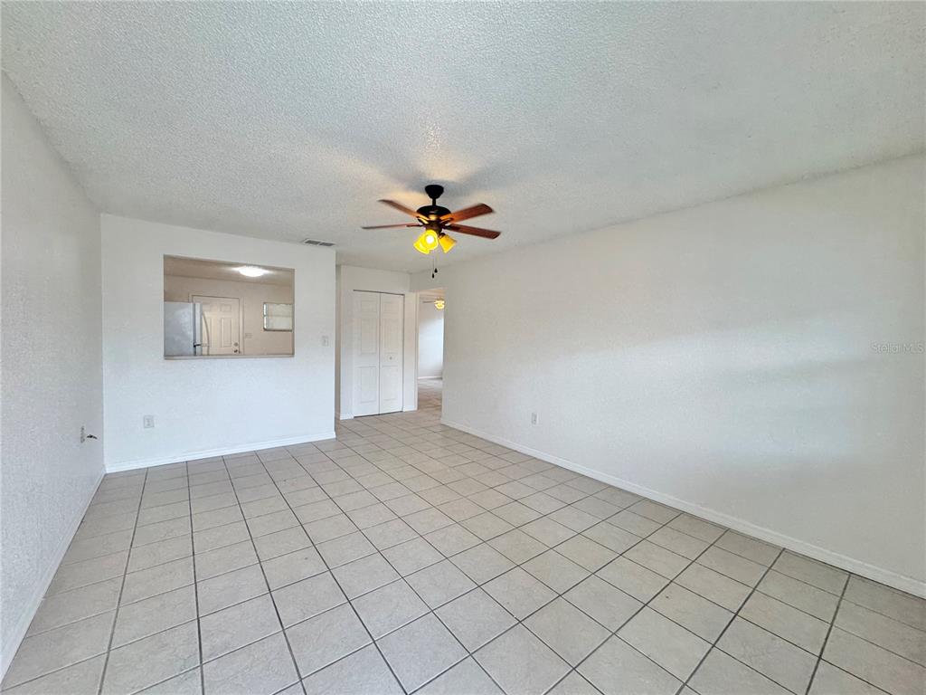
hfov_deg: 102.1
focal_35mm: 14
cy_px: 348
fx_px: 375
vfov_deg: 85.7
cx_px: 463
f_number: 2.2
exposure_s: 1/120
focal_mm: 2.22
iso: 160
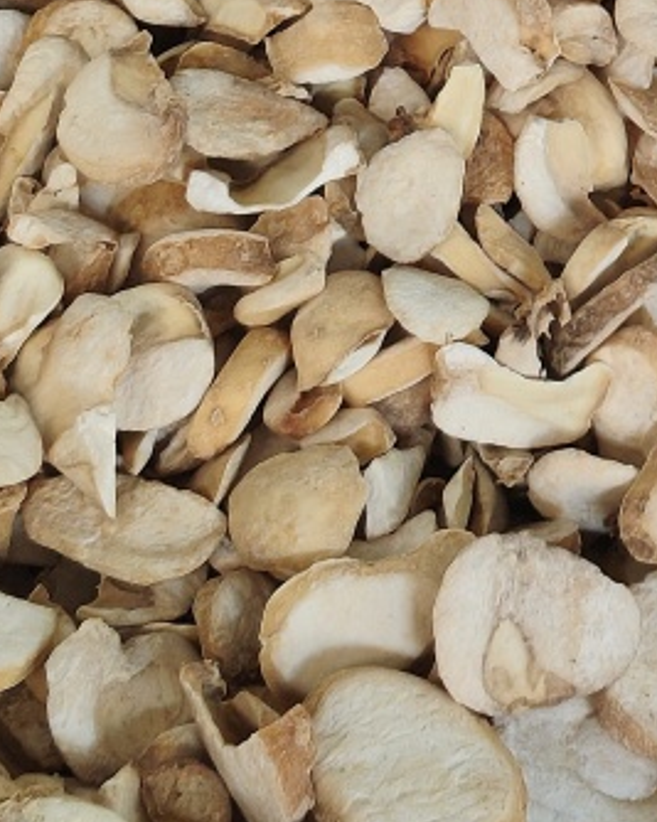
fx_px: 3866
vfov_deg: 11.9
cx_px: 849
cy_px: -183
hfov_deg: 9.5
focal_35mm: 159
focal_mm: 4.84
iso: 249
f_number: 1.88
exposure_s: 1/50
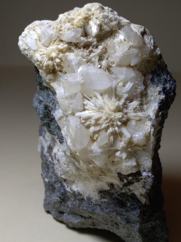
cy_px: 121
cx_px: 90
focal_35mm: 26
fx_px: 181
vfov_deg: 67.3
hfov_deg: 53.1
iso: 165
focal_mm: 3.54
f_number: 2
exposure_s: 1/100
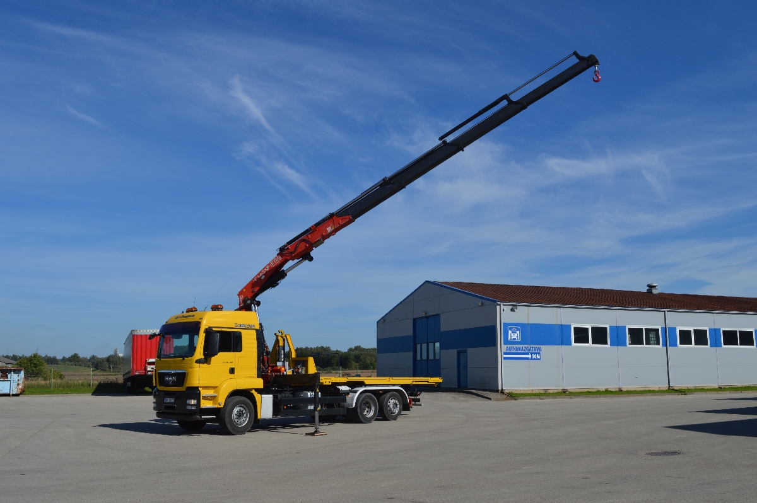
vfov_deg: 39.9
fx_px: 693
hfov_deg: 57.3
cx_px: 378
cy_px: 252
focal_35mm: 33
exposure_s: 1/400
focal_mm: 22
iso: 100
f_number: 10
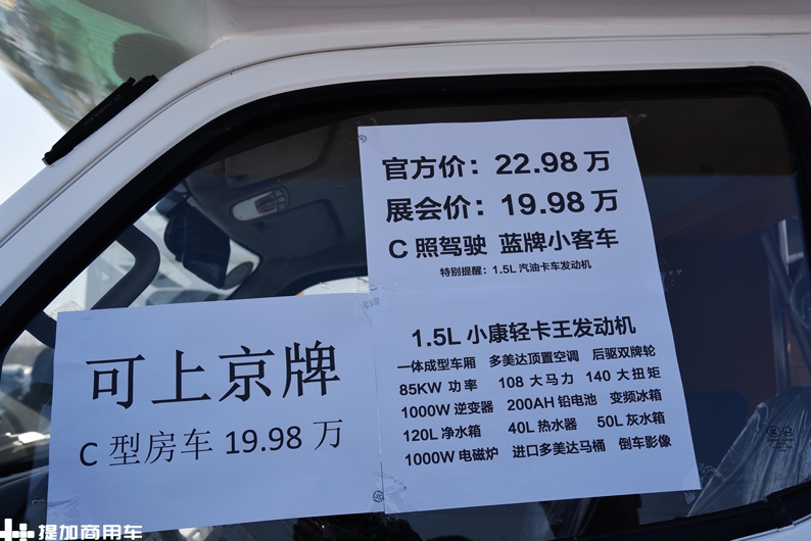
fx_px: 901
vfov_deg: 33.4
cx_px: 418
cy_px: 279
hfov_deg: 48.4
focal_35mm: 40
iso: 200
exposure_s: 1/320
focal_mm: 38
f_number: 9
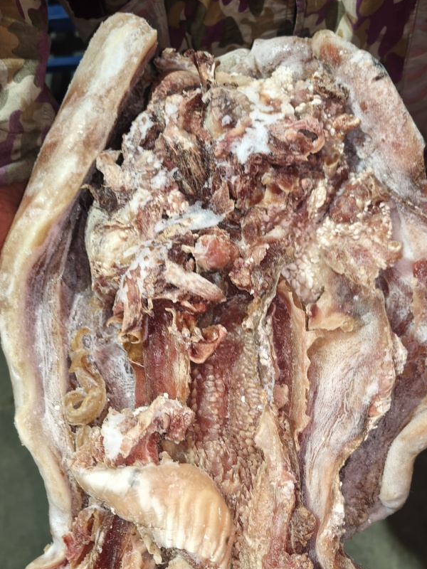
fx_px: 526
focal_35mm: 32
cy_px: 336
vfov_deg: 56.5
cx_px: 216
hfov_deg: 44.2
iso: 320
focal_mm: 6.98
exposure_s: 1/33.3
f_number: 2
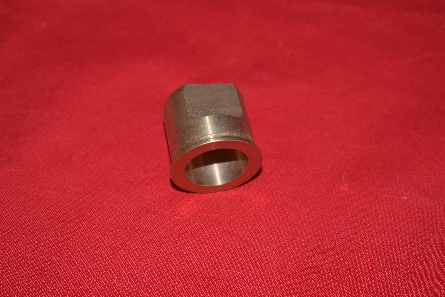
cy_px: 148
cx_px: 222
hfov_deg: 24.6
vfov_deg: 16.6
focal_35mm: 82
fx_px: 1020
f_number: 5.6
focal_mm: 55
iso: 160
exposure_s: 1/25
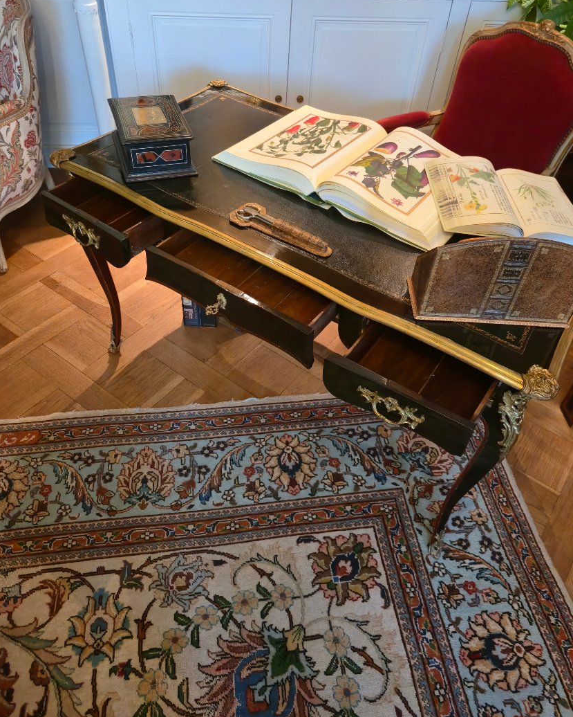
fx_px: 551
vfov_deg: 65.9
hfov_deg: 54.9
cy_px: 330
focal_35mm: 26
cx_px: 287
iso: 640
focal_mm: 5.4
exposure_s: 1/50
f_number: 1.8
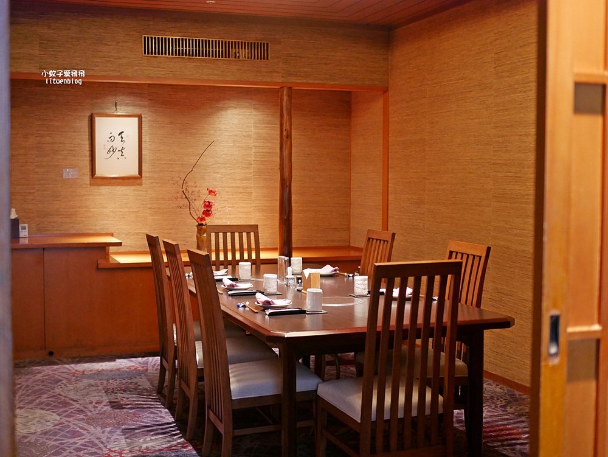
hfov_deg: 38.2
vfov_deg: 29.1
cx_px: 304
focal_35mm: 50
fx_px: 879
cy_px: 228
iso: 2000
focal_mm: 25
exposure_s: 1/60
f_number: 1.8
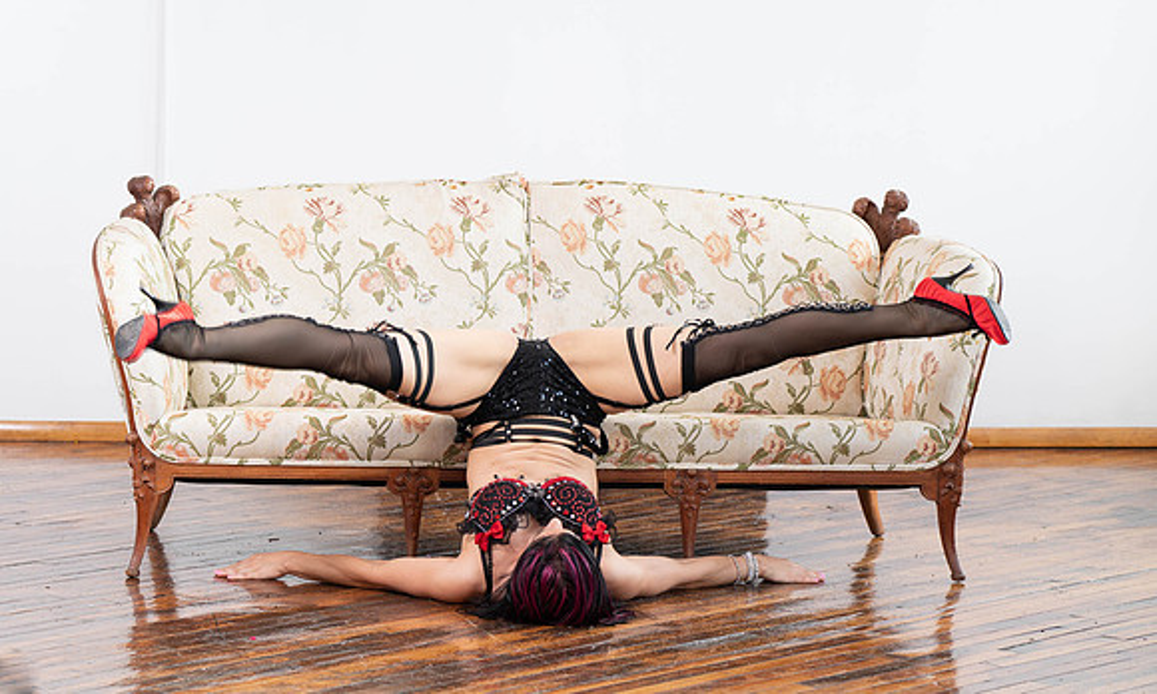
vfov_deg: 10.9
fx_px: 3649
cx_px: 546
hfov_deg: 18.0
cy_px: 438
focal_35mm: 117
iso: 320
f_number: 6.3
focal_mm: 100
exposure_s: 1/25
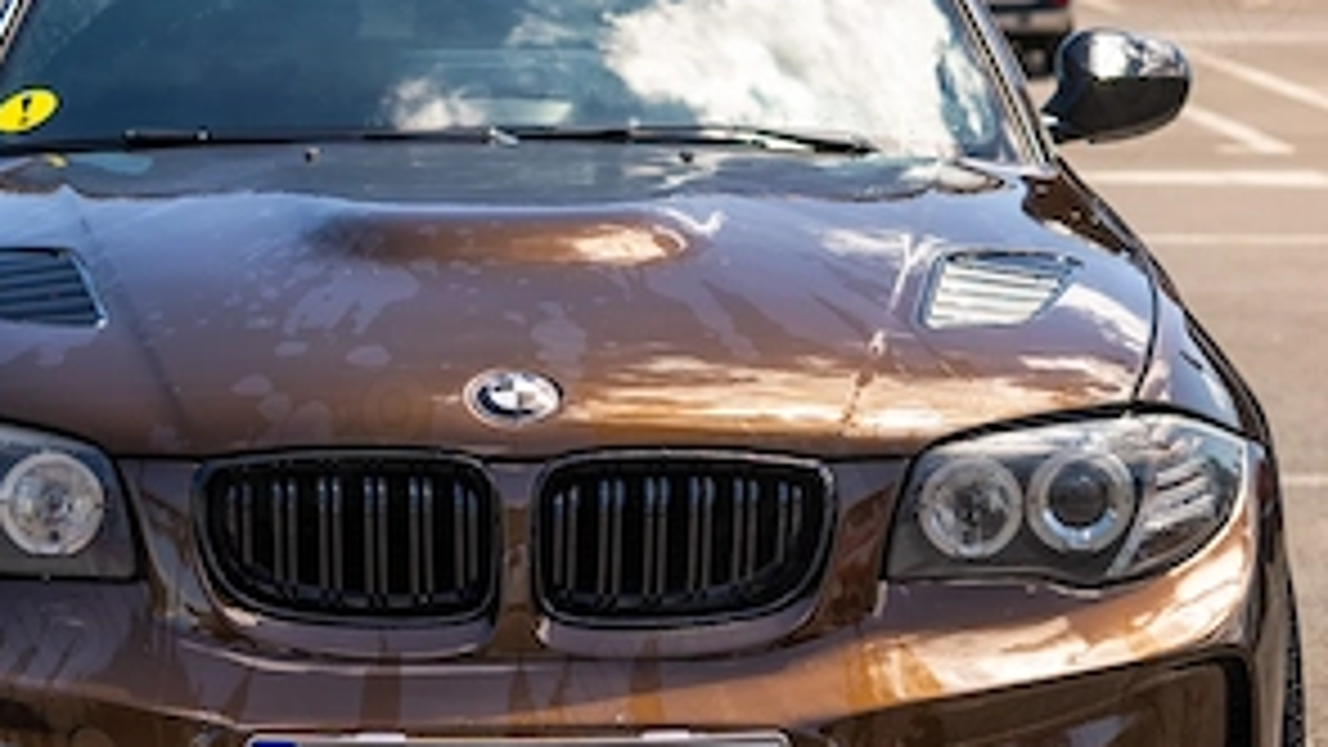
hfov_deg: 19.8
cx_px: 527
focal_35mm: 108
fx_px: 3803
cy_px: 423
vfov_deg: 11.2
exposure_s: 1/400
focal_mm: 50
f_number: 3.5
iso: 50
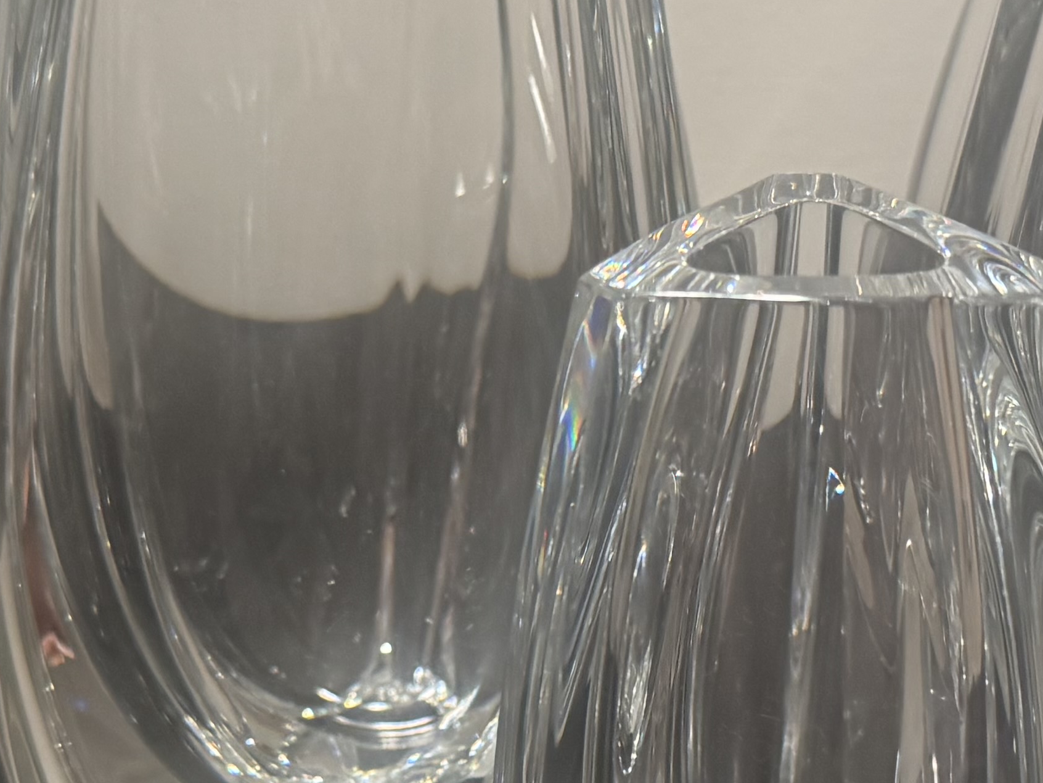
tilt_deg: -25.0
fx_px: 2441
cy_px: 545
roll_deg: -2.1
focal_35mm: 81
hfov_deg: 24.1
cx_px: 657
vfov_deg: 18.1
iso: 320
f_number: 1.78
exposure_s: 1/60
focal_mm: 6.76
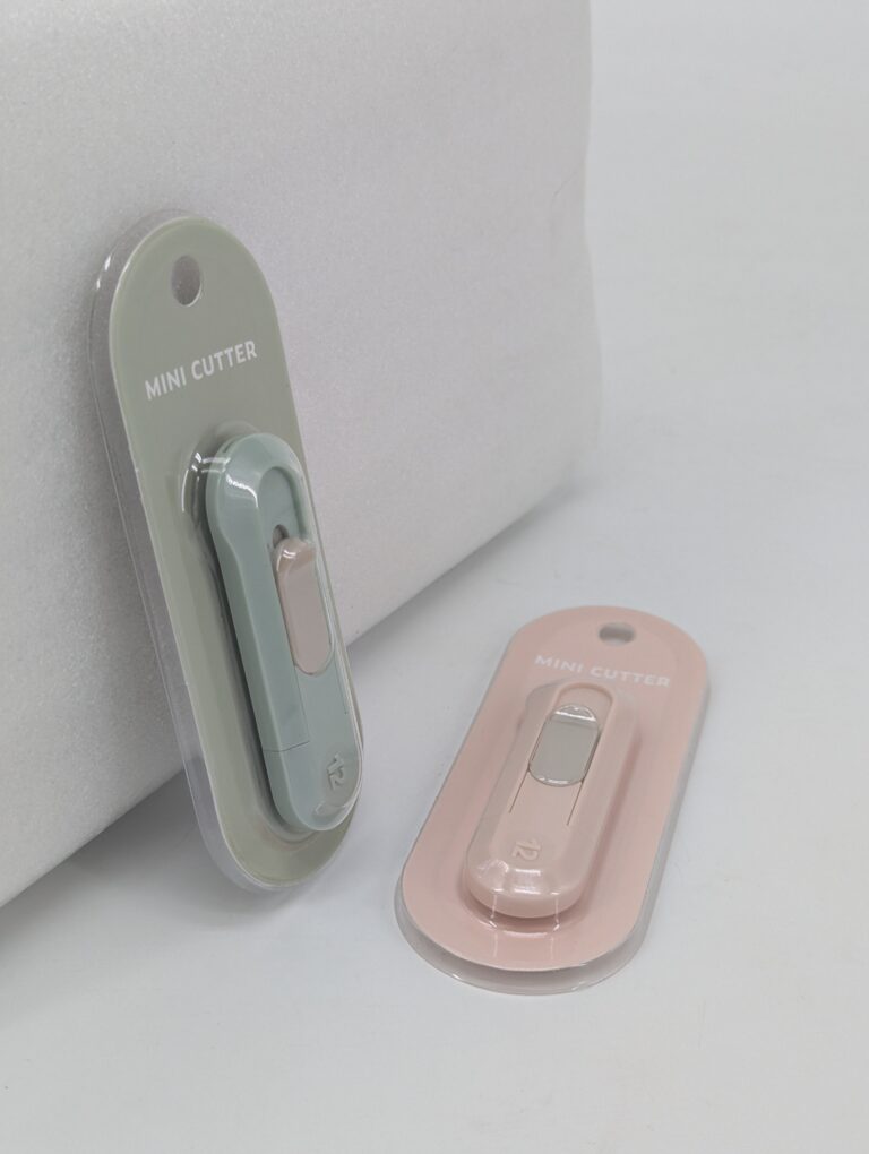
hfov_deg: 30.3
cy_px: 577
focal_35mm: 48
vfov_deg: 39.6
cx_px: 434
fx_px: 1603
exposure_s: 1/475
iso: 62
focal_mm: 6.81
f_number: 1.85
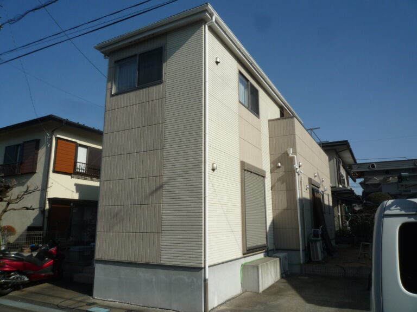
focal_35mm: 25
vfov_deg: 54.9
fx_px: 301
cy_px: 156
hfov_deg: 69.4
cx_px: 208
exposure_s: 1/640
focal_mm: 4.4
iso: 100
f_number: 5.6
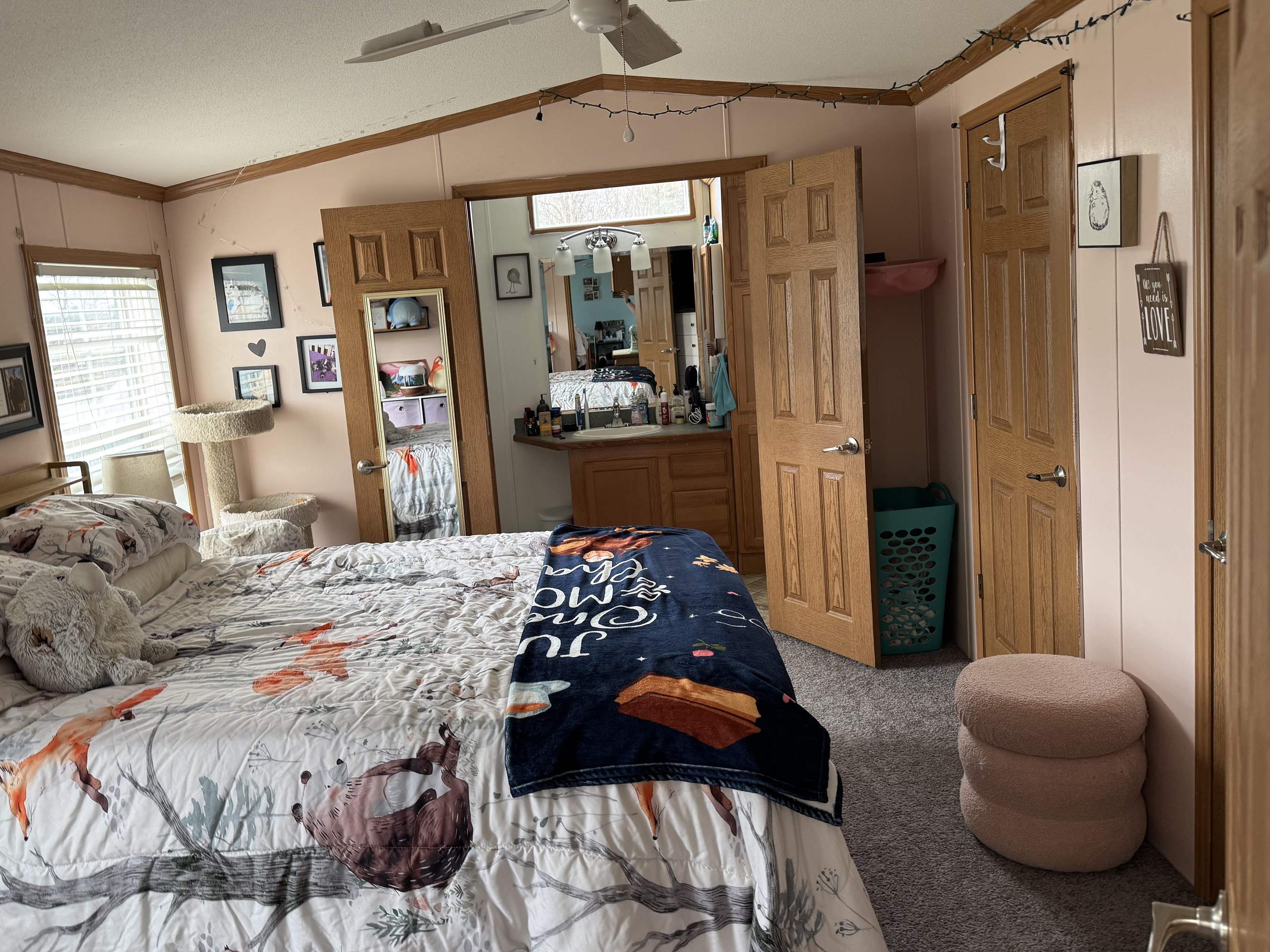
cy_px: 450
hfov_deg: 65.2
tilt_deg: -7.9
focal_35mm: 27
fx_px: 991
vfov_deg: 51.3
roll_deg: +6.0
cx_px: 567
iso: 125
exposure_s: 1/121
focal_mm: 6.76
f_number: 1.78
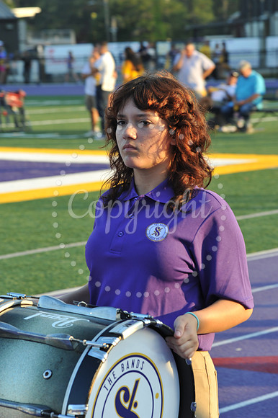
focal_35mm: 125
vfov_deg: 16.4
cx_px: 139
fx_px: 1450
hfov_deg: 11.0
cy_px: 209
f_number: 10
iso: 400
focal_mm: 125
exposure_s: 1/125
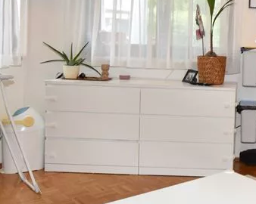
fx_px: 363
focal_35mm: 48
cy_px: 59
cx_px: 260
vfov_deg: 31.0
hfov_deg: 35.0
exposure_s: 1/60
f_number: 4
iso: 500
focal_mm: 10
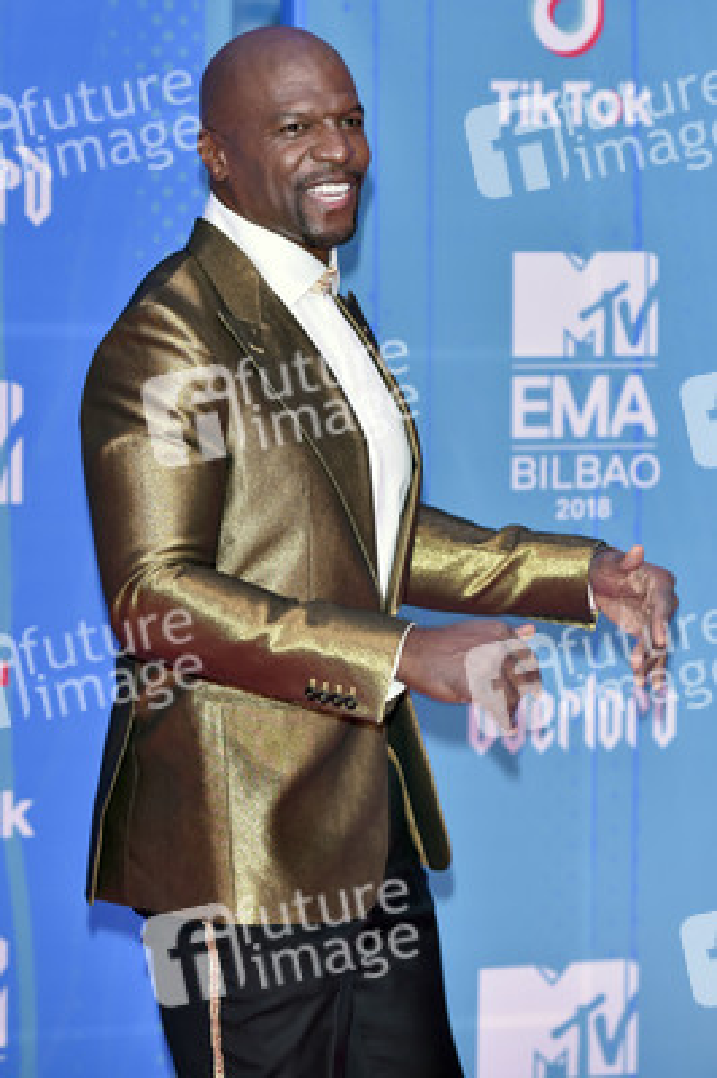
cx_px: 358
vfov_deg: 14.2
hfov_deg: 9.4
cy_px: 539
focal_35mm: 145
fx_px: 4339
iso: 2000
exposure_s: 1/250
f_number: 4.5
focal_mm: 145
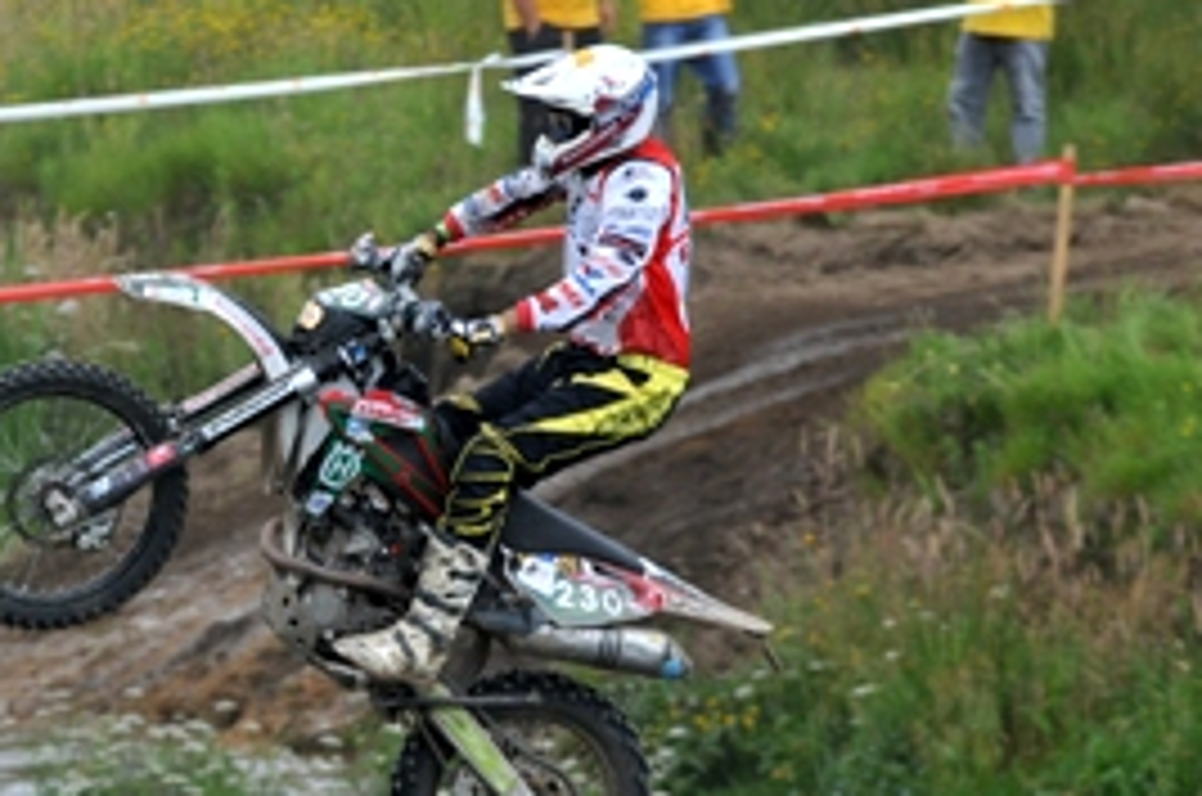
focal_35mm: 418
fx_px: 13926
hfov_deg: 4.9
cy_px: 371
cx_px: 252
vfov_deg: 3.3
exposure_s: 1/1250
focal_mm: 165
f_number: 4
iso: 400
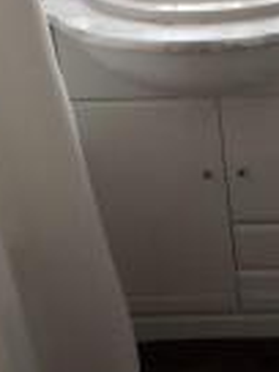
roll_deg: +2.0
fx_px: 999
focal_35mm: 93
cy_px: 212
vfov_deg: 21.1
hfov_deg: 15.2
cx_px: 364
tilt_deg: -30.1
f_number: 2.2
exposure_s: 1/40
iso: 32
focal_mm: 4.15
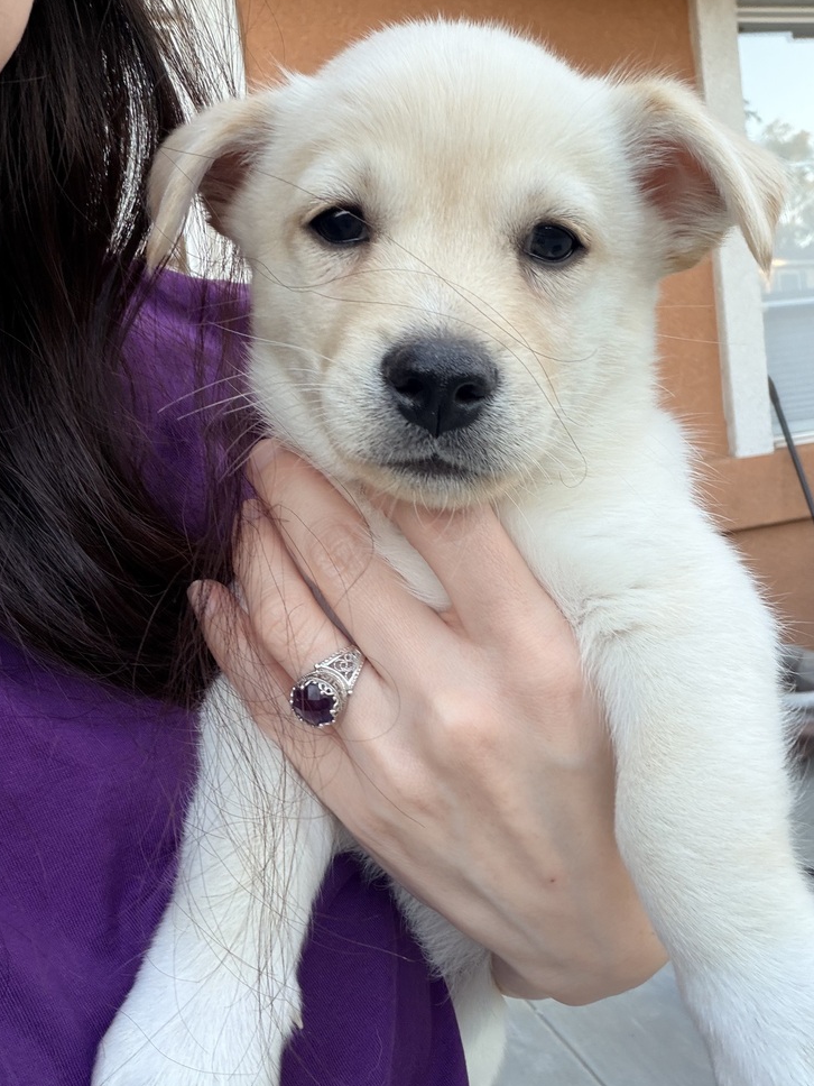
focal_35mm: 31
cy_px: 558
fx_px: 972
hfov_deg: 45.4
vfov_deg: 58.3
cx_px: 409
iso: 80
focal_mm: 2.71
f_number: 1.9
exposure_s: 1/68
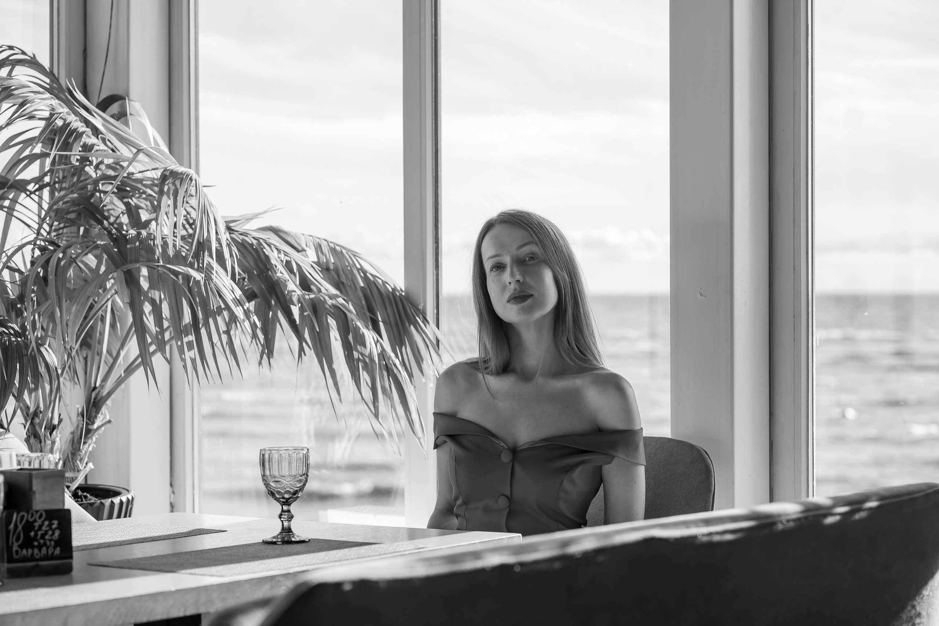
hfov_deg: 23.9
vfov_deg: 16.1
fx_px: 2217
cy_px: 313
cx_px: 470
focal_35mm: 85
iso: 200
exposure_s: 1/200
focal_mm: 85
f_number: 4.5
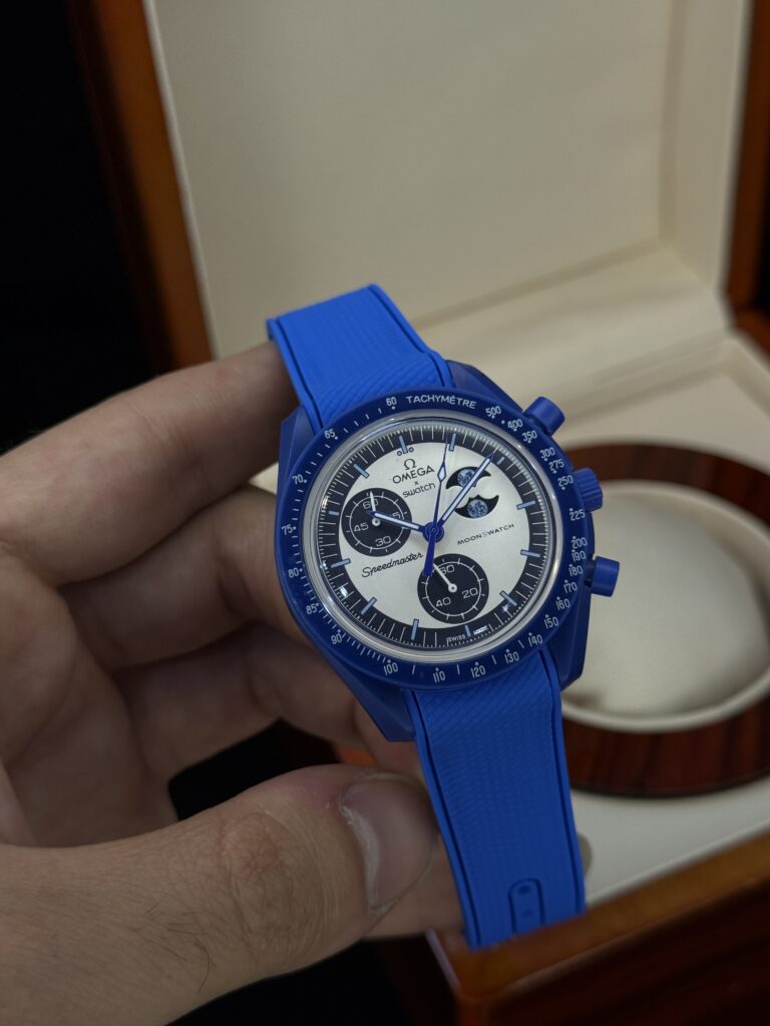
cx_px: 385
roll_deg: +5.3
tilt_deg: -42.5
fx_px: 1424
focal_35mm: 48
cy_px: 513
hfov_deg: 30.3
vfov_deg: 39.7
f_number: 1.78
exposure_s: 1/1100
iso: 80
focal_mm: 6.76
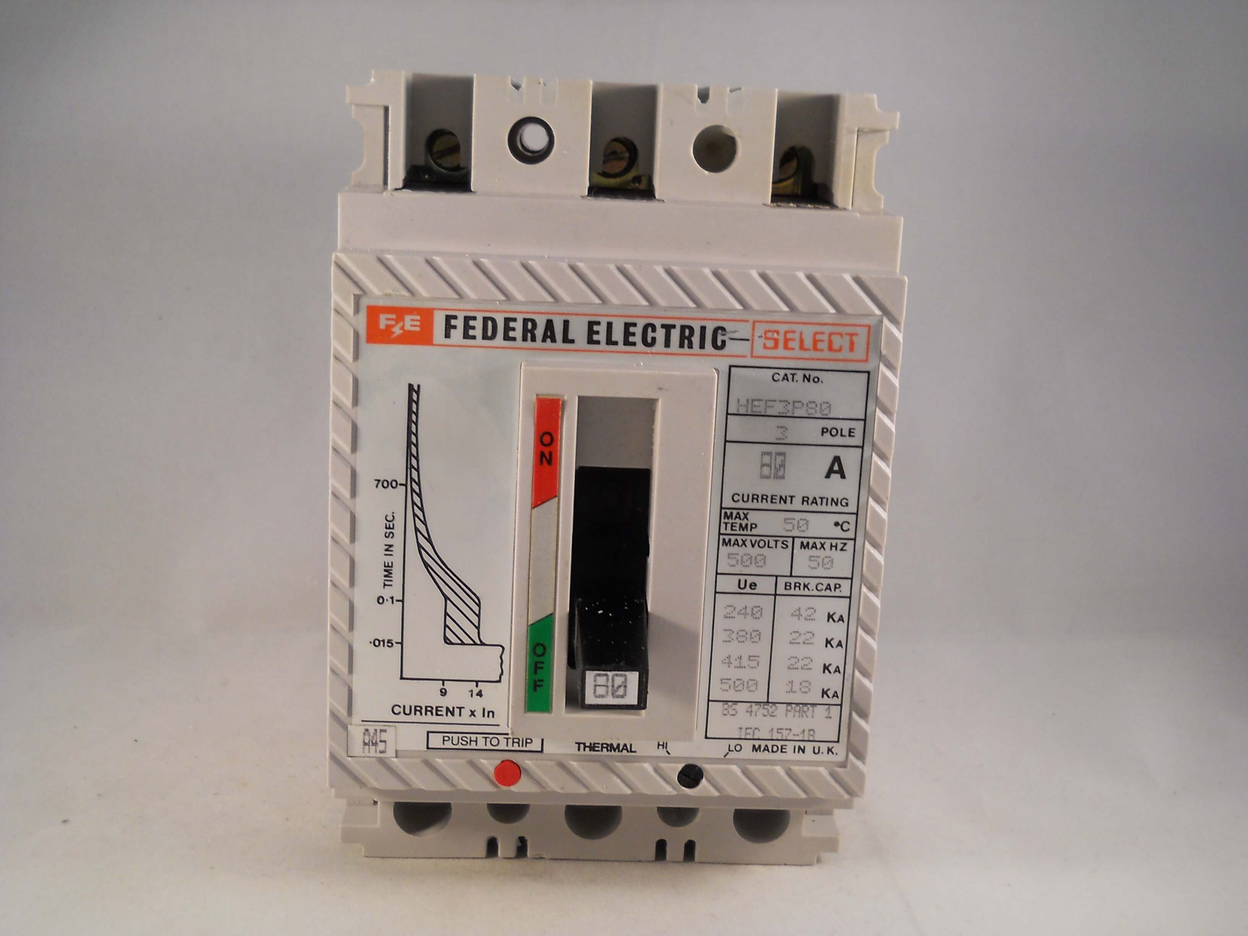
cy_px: 468
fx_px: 1478
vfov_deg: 35.1
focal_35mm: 41
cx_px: 624
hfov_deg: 45.8
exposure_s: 1/30
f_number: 3.1
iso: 125
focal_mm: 6.7
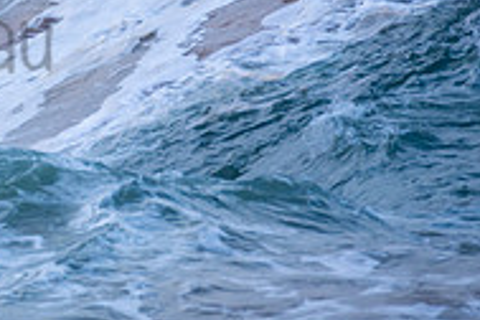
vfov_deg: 0.6
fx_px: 30704
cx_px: -216
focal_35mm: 2303
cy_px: 11
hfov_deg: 0.9
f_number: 5.6
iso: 200
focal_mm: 500
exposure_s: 1/640
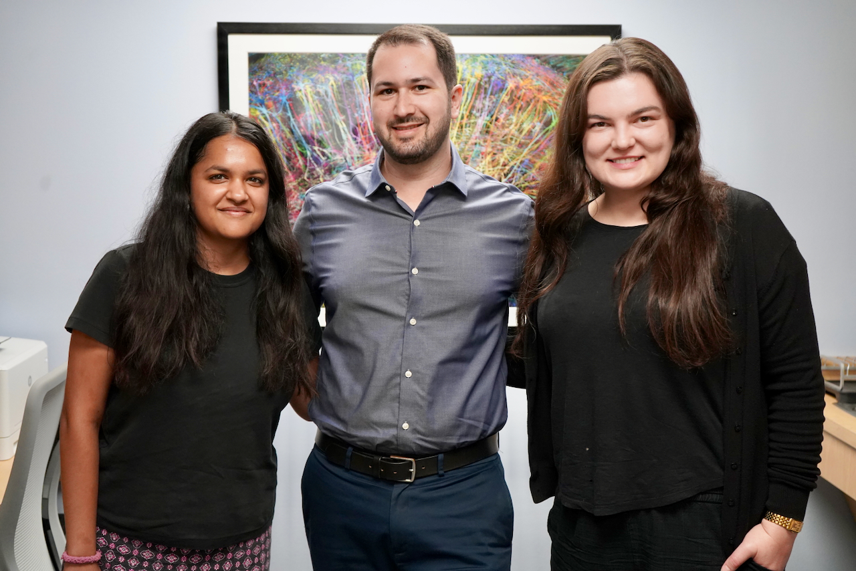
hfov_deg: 41.9
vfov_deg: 28.7
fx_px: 1118
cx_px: 428
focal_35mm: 47
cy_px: 286
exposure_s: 1/160
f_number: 4.5
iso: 5000
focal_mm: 47
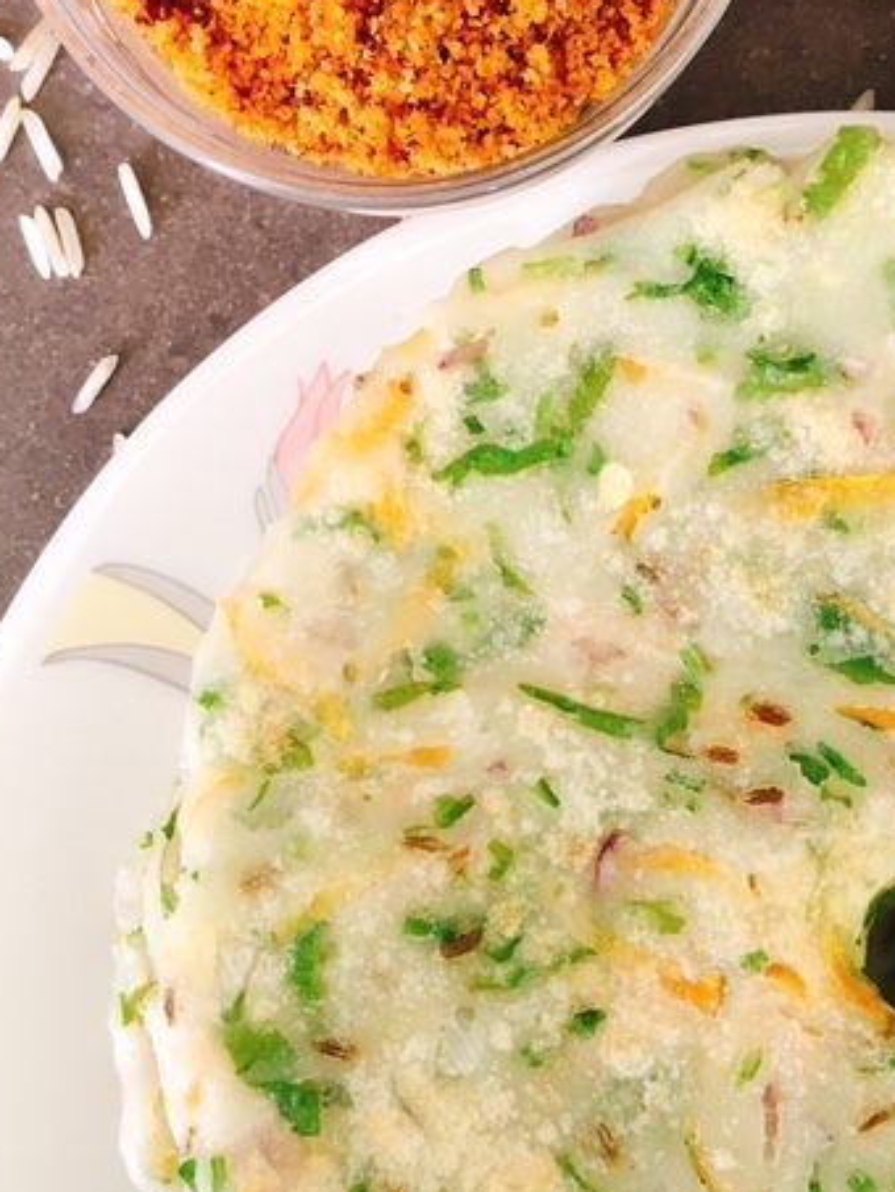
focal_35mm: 41
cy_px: 639
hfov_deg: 35.0
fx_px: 1413
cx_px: 550
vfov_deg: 45.7
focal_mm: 4.15
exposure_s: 1/33
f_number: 2.2
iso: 100
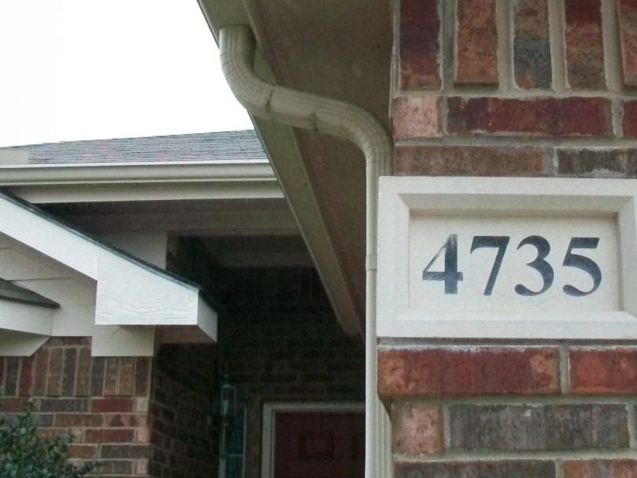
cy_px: 305
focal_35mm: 50
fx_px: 920
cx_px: 425
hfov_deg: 37.8
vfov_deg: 29.0
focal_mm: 5.7
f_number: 2.8
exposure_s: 1/500
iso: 370
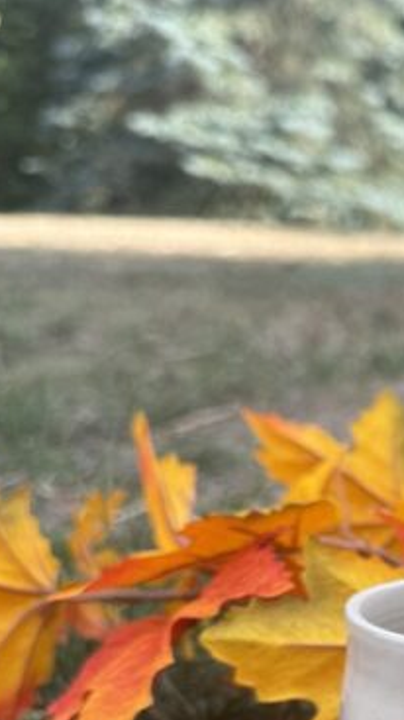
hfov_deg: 19.3
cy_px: 626
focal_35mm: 57
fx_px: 1087
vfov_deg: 34.9
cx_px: 533
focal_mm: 6.76
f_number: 1.78
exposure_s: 1/551
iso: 80
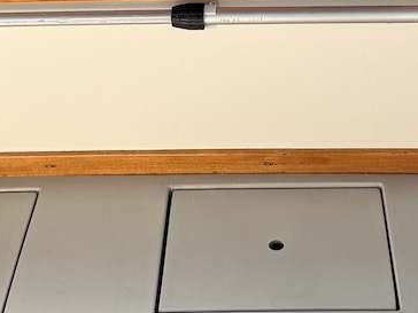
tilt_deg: -23.4
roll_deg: +2.2
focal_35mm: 99
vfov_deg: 14.0
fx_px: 1195
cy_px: -160
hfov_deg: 19.8
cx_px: 238
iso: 80
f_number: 1.78
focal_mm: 6.76
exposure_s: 1/1005
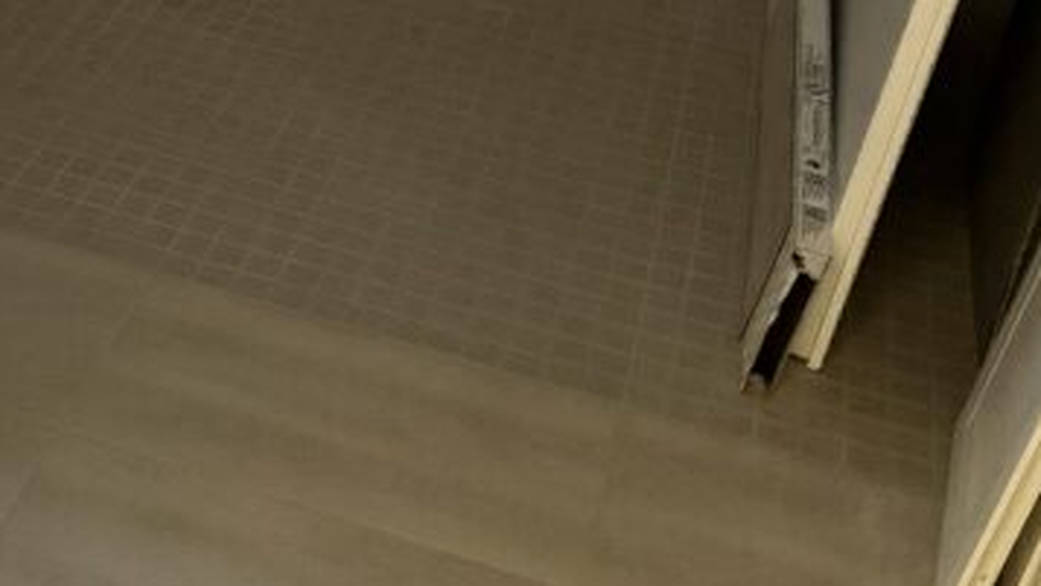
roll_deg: -4.6
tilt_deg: -12.2
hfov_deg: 31.0
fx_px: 1822
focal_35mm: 66
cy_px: -560
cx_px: 185
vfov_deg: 15.1
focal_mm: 6.86
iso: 1000
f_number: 1.78
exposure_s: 1/25
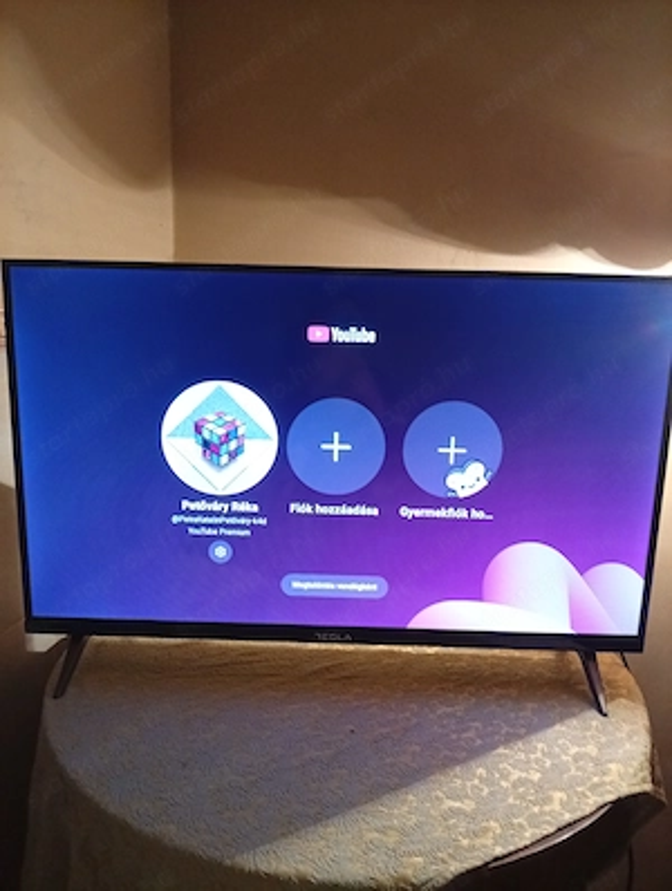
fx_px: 671
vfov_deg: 67.2
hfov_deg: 53.2
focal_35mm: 26
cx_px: 336
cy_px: 446
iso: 602
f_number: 1.8
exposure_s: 1/25
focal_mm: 4.15
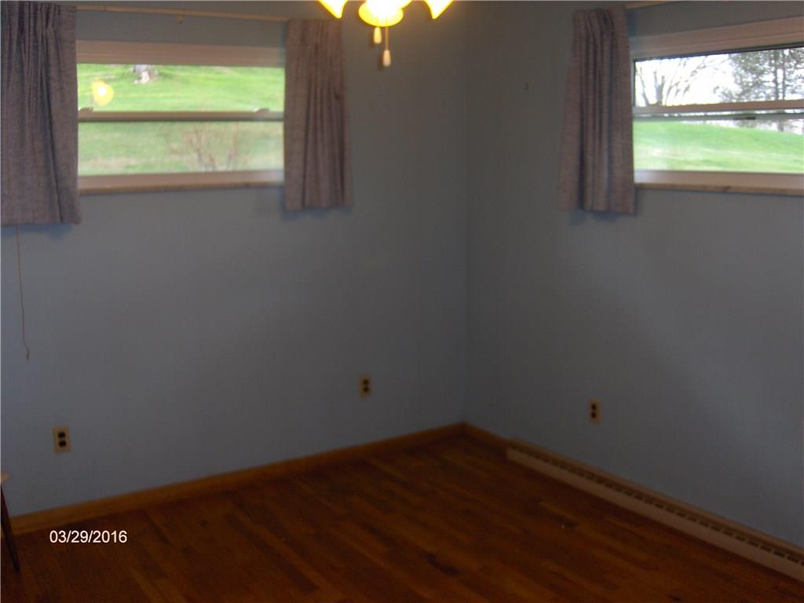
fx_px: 813
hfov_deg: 52.6
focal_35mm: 35
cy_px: 302
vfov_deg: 40.7
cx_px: 402
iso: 144
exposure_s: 1/60
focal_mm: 7.5
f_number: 2.8
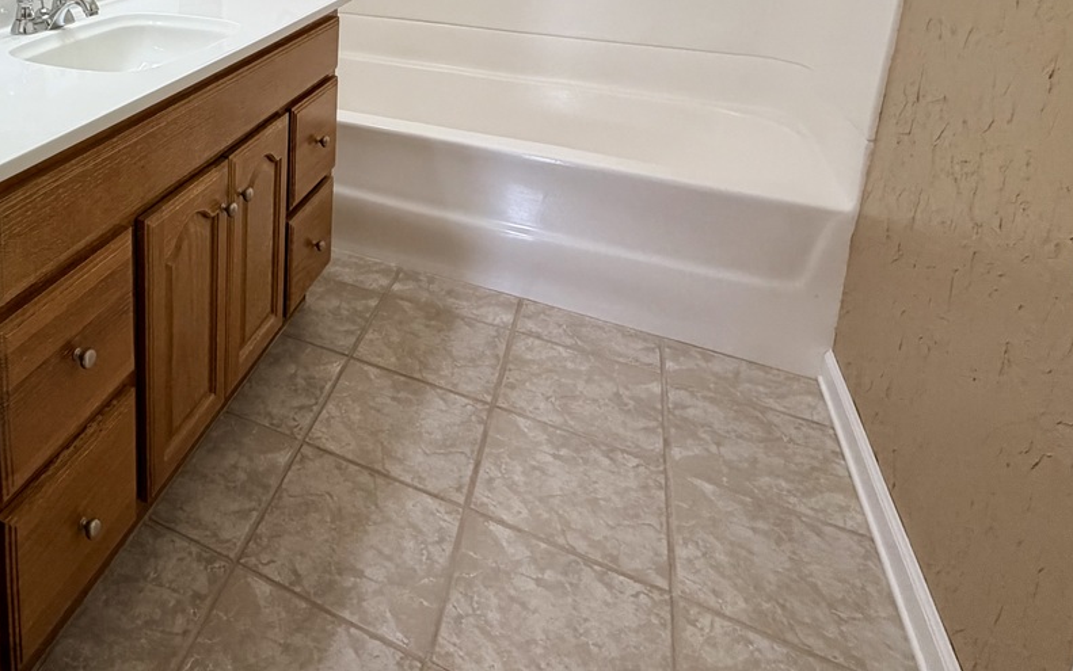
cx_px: 152
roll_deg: +1.0
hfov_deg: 60.3
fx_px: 790
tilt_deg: -10.8
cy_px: 15
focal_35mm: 27
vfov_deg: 40.8
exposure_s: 1/120
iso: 250
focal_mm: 2.22
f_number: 2.2
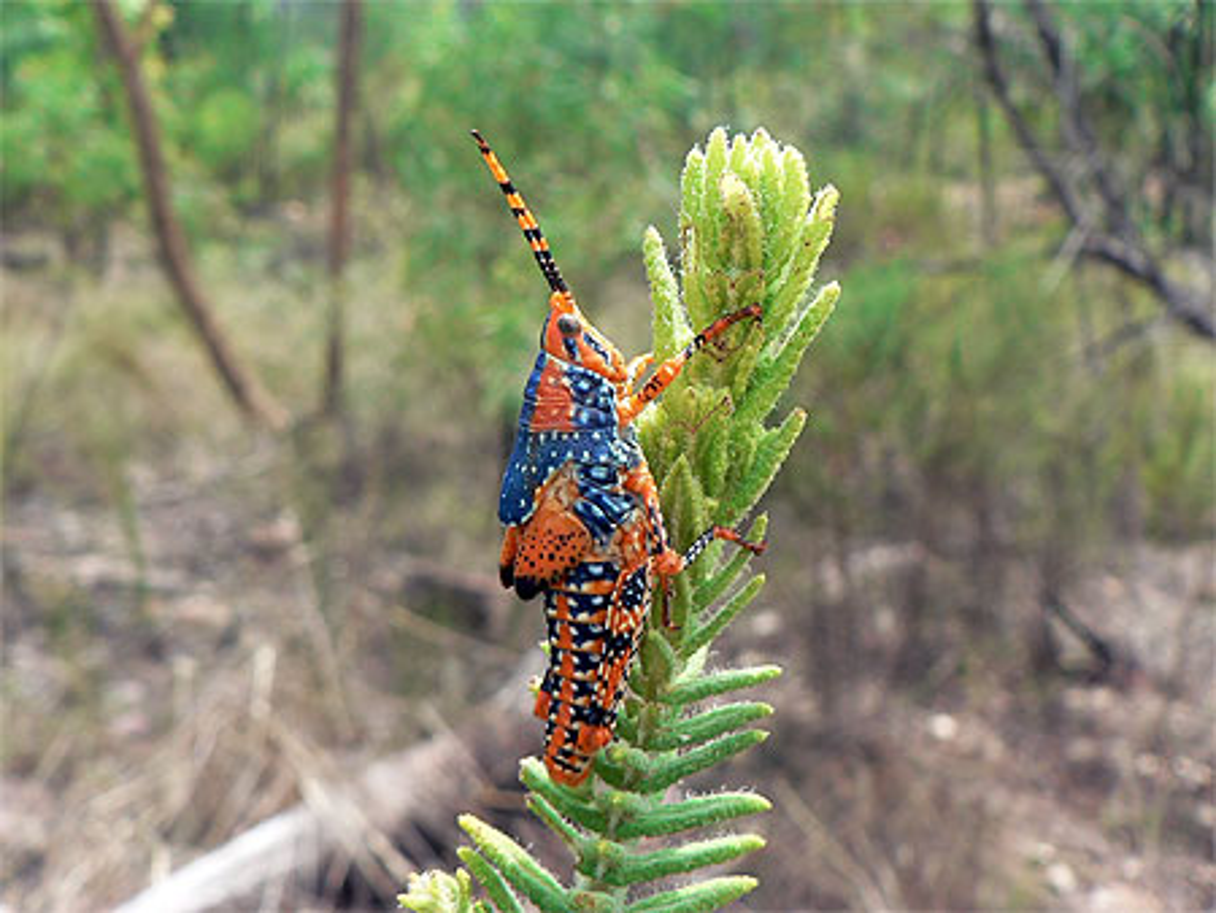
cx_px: 608
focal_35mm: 35
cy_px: 456
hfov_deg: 52.6
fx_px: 1230
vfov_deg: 40.7
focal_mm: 6
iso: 64
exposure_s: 1/200
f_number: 4
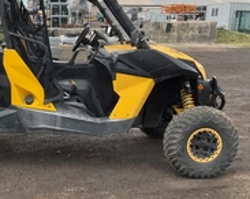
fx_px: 458
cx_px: 59
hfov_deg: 30.0
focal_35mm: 62
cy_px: 86
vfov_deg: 24.5
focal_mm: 3
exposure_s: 1/962
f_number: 1.8
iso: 25
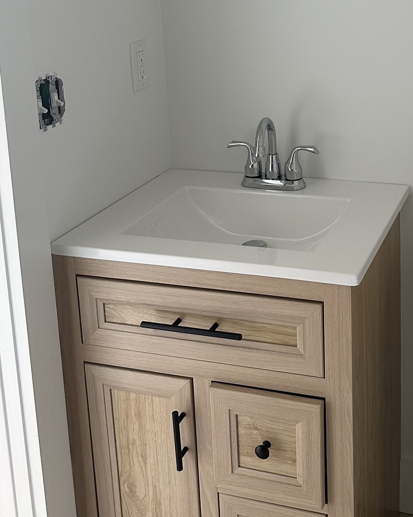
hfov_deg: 29.9
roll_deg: -0.1
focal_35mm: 49
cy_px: 79
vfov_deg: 36.3
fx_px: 749
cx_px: 348
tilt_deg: -10.6
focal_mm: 6.86
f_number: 1.78
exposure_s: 1/121
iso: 160
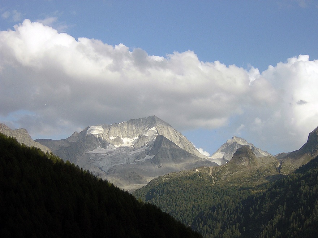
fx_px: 707
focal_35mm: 77
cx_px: 159
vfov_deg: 19.1
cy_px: 119
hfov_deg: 25.3
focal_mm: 10.1
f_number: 3.9
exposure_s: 1/520
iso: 100
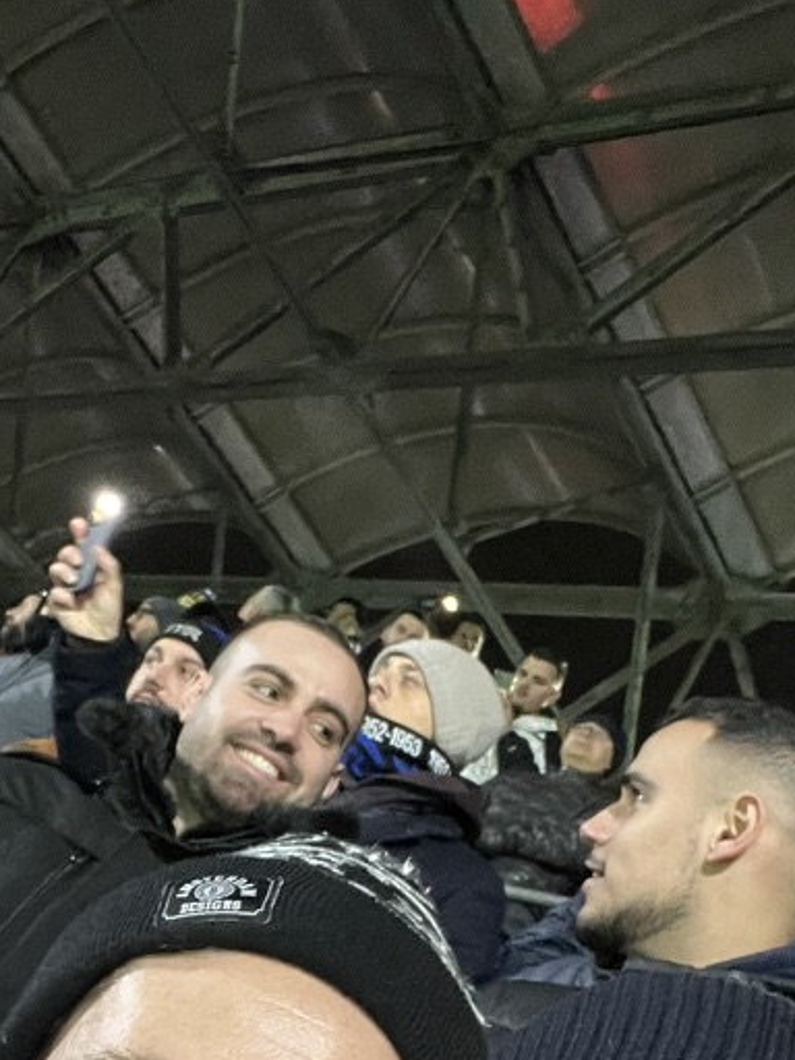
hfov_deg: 24.4
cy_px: 981
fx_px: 1837
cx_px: 313
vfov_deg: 30.6
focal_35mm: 60
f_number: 2.2
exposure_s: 1/25
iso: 400
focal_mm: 2.71
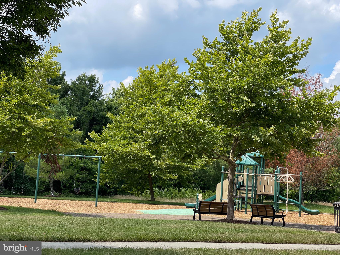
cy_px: 128
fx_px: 629
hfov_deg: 30.3
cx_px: 170
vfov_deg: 22.9
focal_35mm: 64
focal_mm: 7.5
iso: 20
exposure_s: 1/840
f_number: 2.2
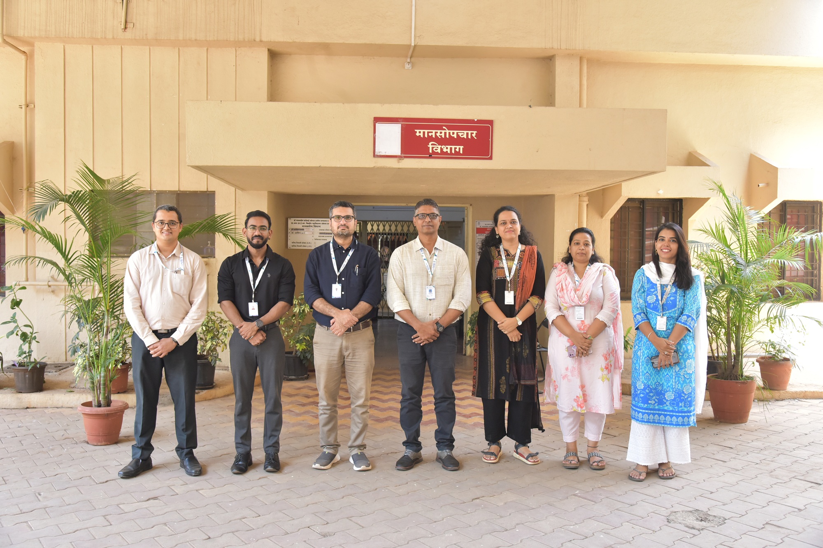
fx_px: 731
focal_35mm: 32
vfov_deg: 41.1
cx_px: 412
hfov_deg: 58.7
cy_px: 274
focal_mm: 32
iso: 1600
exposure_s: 1/125
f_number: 6.3
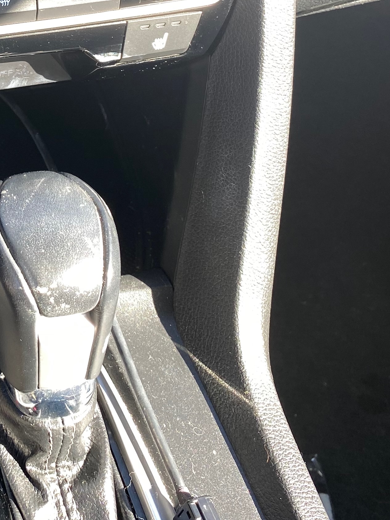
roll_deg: +0.8
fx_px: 931
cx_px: -46
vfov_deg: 29.6
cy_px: 31
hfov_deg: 22.3
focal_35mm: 62
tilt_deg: -32.3
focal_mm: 4.25
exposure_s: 1/121
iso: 40
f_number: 1.8
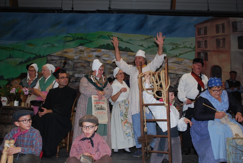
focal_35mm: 36
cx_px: 122
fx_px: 243
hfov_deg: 53.0
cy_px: 82
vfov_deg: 37.0
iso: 200
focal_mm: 24
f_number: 4.2
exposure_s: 1/60
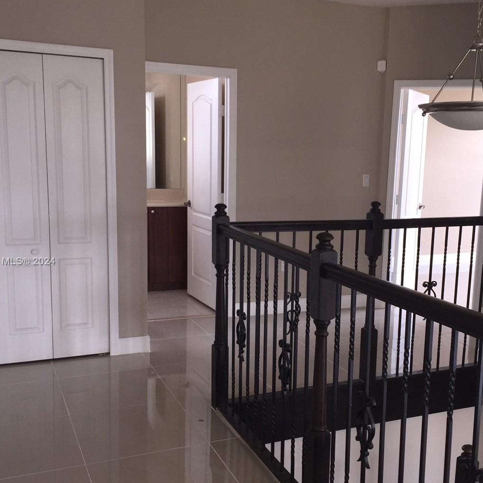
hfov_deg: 41.7
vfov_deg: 41.8
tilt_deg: -9.4
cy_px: 262
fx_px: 631
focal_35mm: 40
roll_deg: -1.8
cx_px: 281
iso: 40
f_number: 2.2
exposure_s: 1/30
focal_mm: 4.15
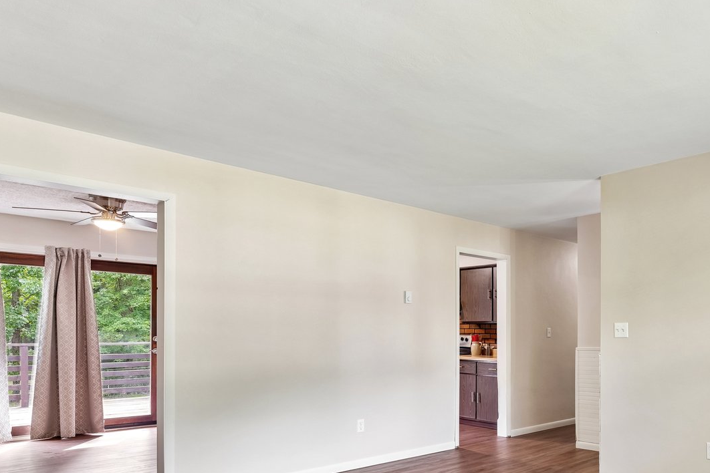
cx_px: 500
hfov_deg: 64.7
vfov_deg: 47.1
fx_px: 532
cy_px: 320
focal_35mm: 27
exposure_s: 1/4
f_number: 5.6
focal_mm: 14
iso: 200
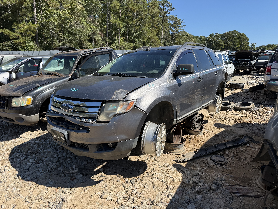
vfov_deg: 56.8
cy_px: 104
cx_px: 139
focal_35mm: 24
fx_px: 193
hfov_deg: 71.6
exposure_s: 1/3584
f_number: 1.78
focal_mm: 6.76
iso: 100
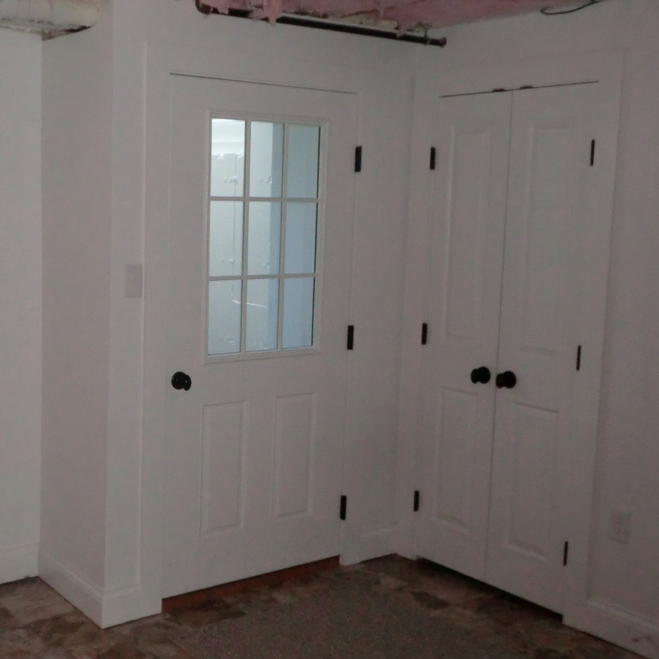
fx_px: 969
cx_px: 219
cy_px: 330
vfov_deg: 37.6
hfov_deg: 37.2
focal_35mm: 45
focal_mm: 6.9
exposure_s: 1/20
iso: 400
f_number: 3.9
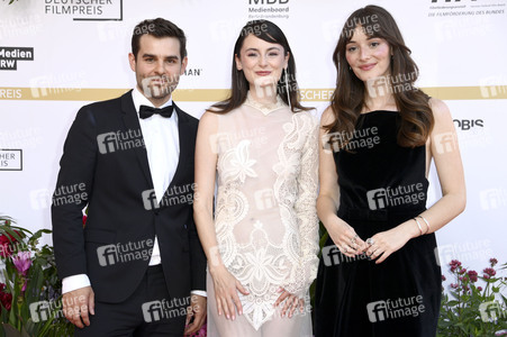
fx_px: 1295
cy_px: 168
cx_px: 254
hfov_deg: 22.2
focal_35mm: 92
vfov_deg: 14.8
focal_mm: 92
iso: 320
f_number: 5.6
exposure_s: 1/250
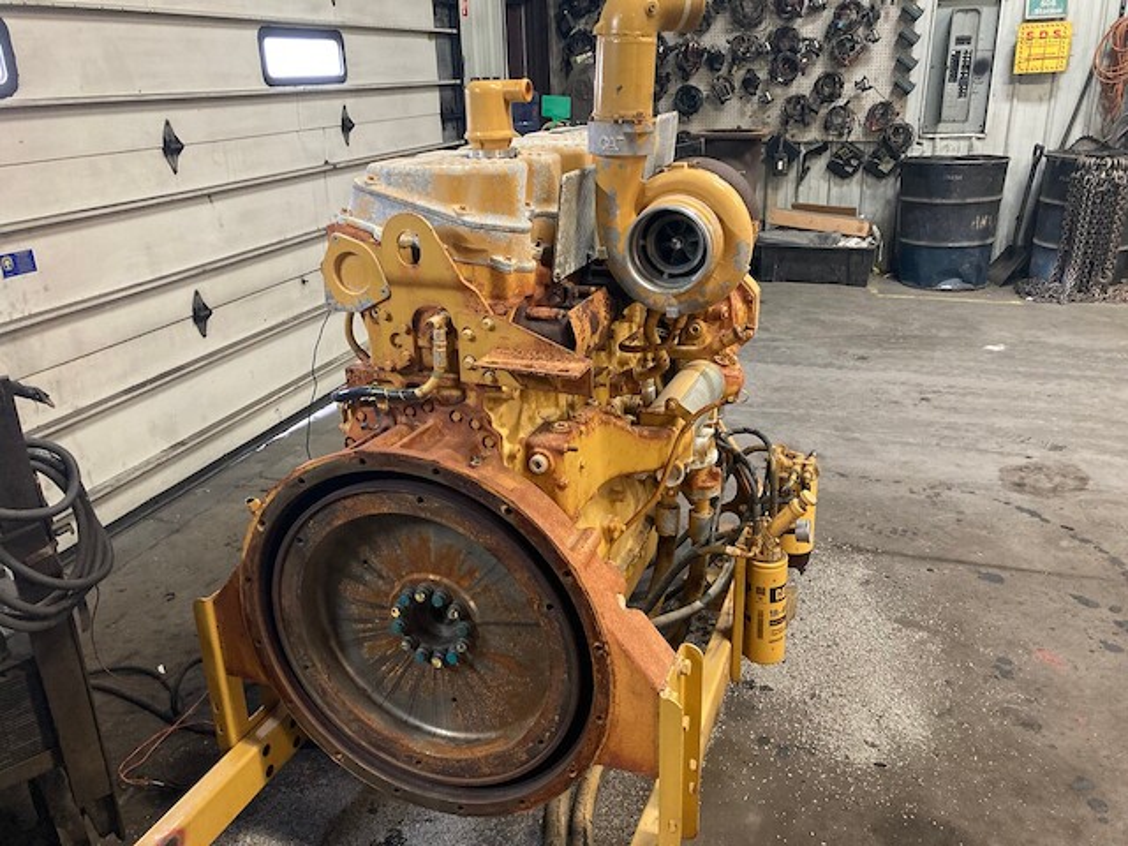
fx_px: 912
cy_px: 423
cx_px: 564
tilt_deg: -20.6
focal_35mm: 28
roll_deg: +1.6
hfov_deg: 63.4
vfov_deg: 49.7
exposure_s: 1/40
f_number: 1.8
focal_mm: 3.99
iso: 250
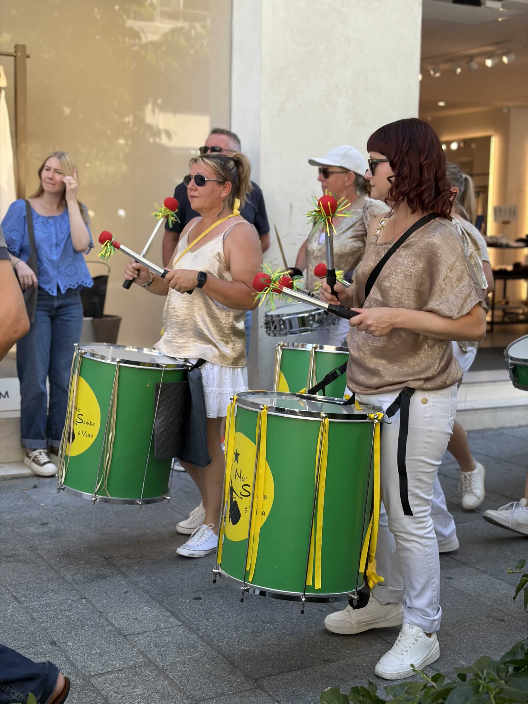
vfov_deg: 36.8
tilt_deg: -6.2
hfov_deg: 28.0
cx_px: 264
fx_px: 1058
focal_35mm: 52
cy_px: 352
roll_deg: +0.1
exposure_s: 1/326
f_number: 1.6
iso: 32
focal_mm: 5.96
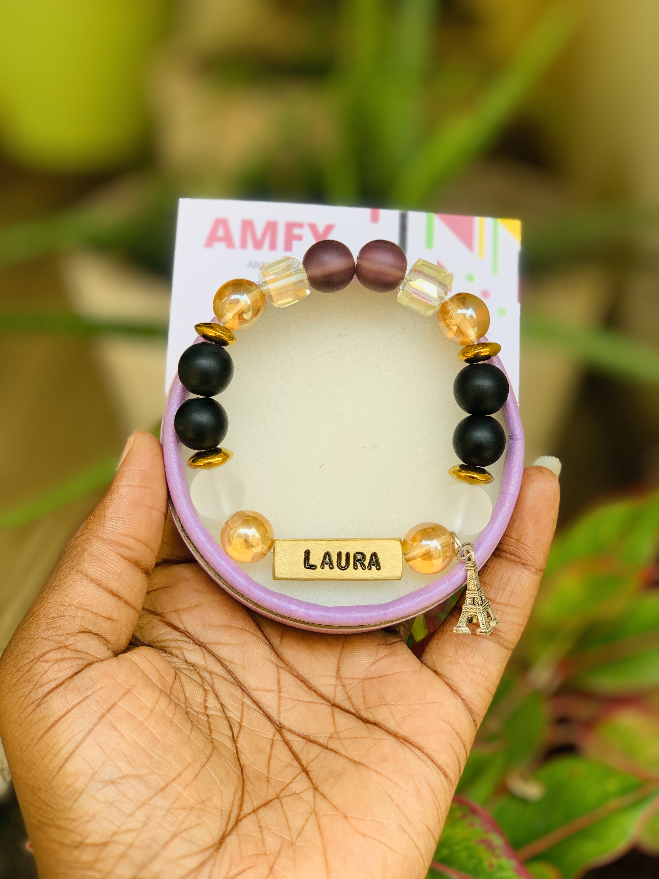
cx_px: 330
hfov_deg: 28.0
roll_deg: -2.5
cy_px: 440
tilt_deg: -25.8
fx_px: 1320
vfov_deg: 36.8
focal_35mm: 52
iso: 16
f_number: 2.4
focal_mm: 6
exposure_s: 1/131
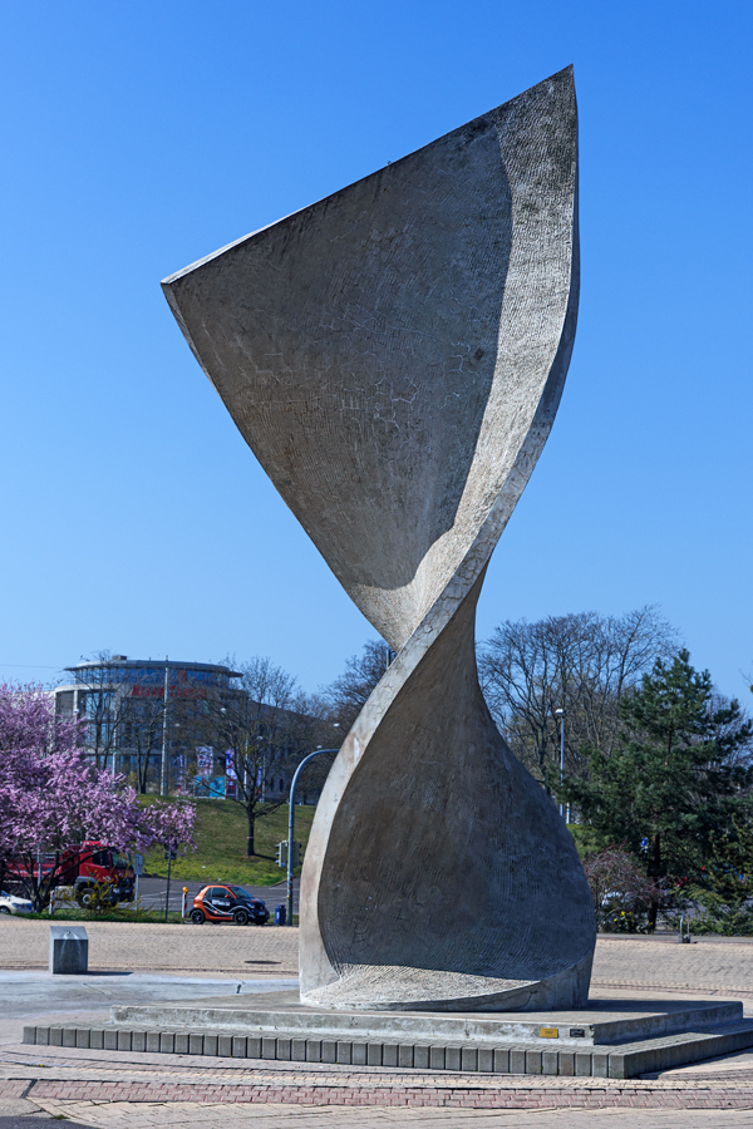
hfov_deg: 21.6
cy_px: 564
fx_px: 1976
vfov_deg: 31.9
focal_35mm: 63
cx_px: 376
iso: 140
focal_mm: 42
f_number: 5
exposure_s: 1/2000
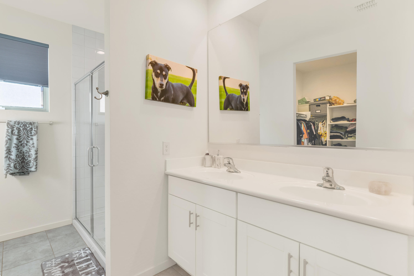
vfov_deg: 67.4
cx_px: 183
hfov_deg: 89.6
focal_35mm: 18
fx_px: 207
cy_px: 138
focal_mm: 16
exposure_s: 1/60
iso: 200
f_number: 4
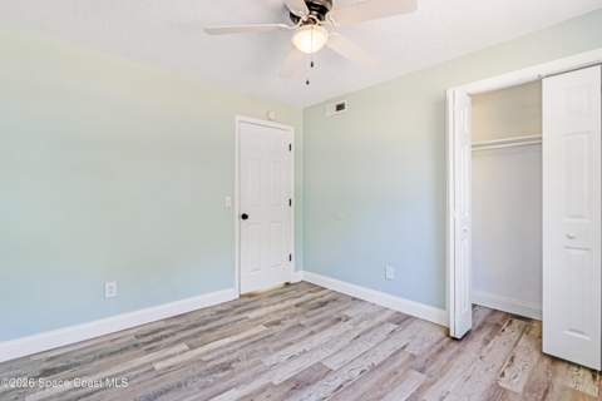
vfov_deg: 72.1
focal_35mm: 16
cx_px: 301
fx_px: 276
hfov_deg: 95.0
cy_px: 200
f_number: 9
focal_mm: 11
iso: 200
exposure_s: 1/250
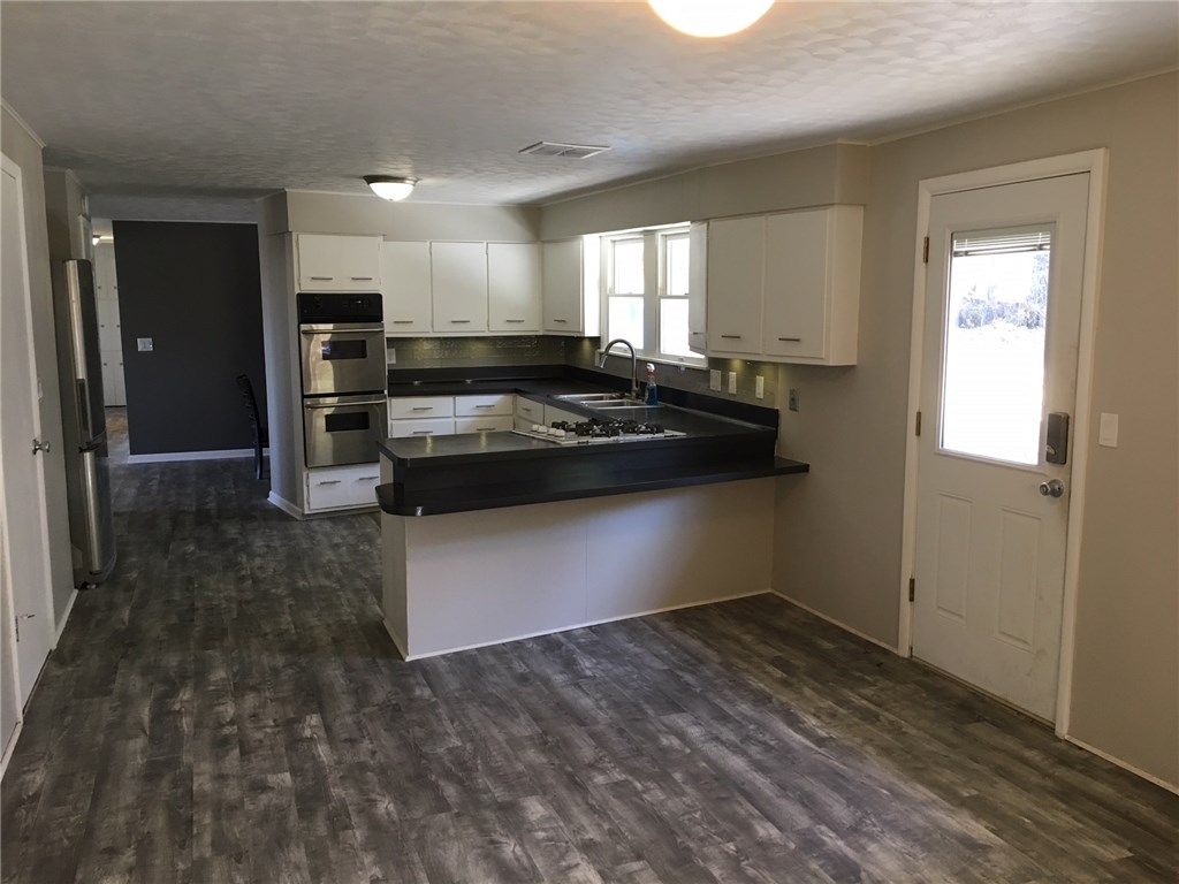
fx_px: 988
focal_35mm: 29
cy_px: 442
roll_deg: -1.2
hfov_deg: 61.7
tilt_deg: -8.1
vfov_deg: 48.2
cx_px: 590
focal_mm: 4.15
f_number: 2.2
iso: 80
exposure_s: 1/30
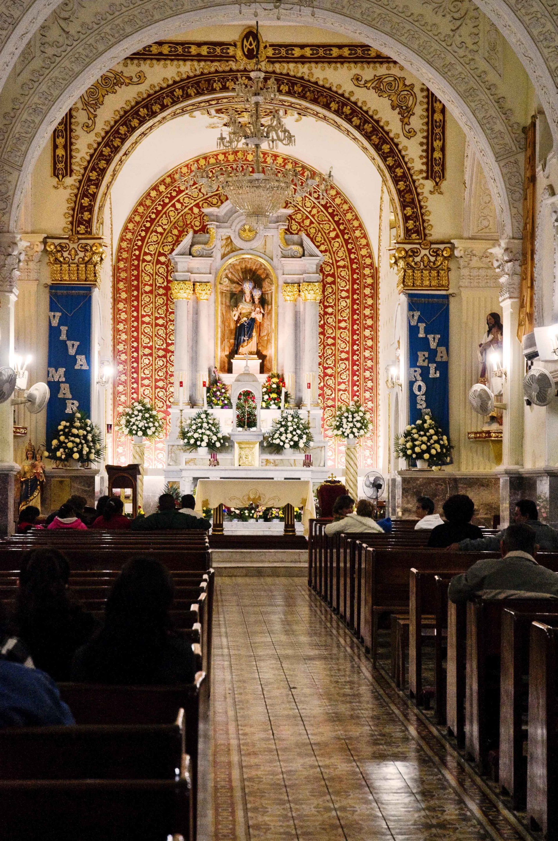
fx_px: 1818
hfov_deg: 17.4
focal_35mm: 78
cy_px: 420
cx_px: 279
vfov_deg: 26.0
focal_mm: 52
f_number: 4.5
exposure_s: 1/60
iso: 1600
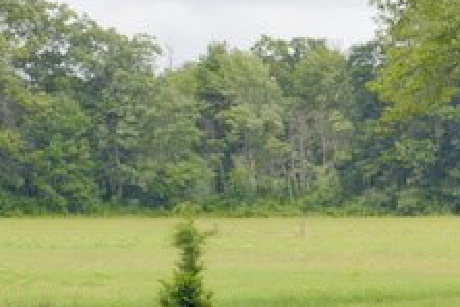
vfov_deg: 9.0
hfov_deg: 12.7
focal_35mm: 152
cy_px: 213
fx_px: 1942
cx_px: 738
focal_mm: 22
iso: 100
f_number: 8
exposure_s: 1/200
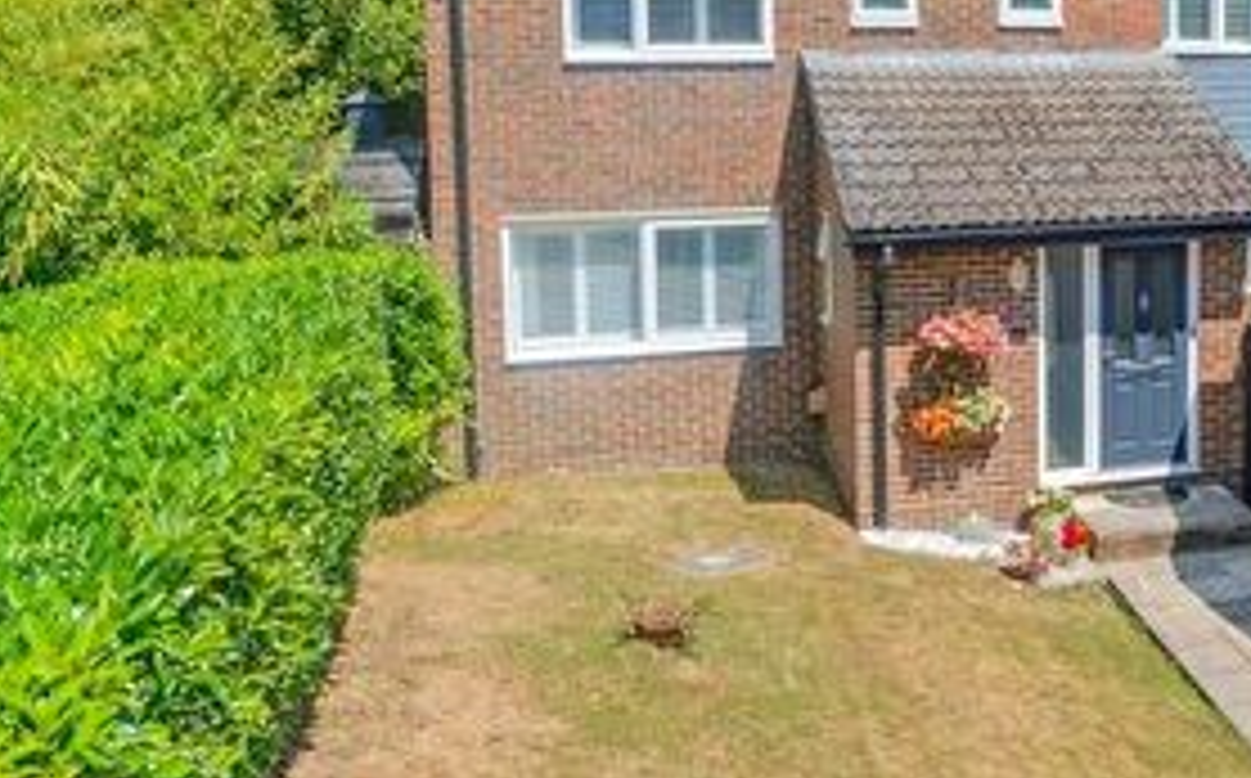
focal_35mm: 36
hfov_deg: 46.2
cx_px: 1224
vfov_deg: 35.2
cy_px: 398
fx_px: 1226
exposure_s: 1/250
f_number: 8
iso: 100
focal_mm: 14
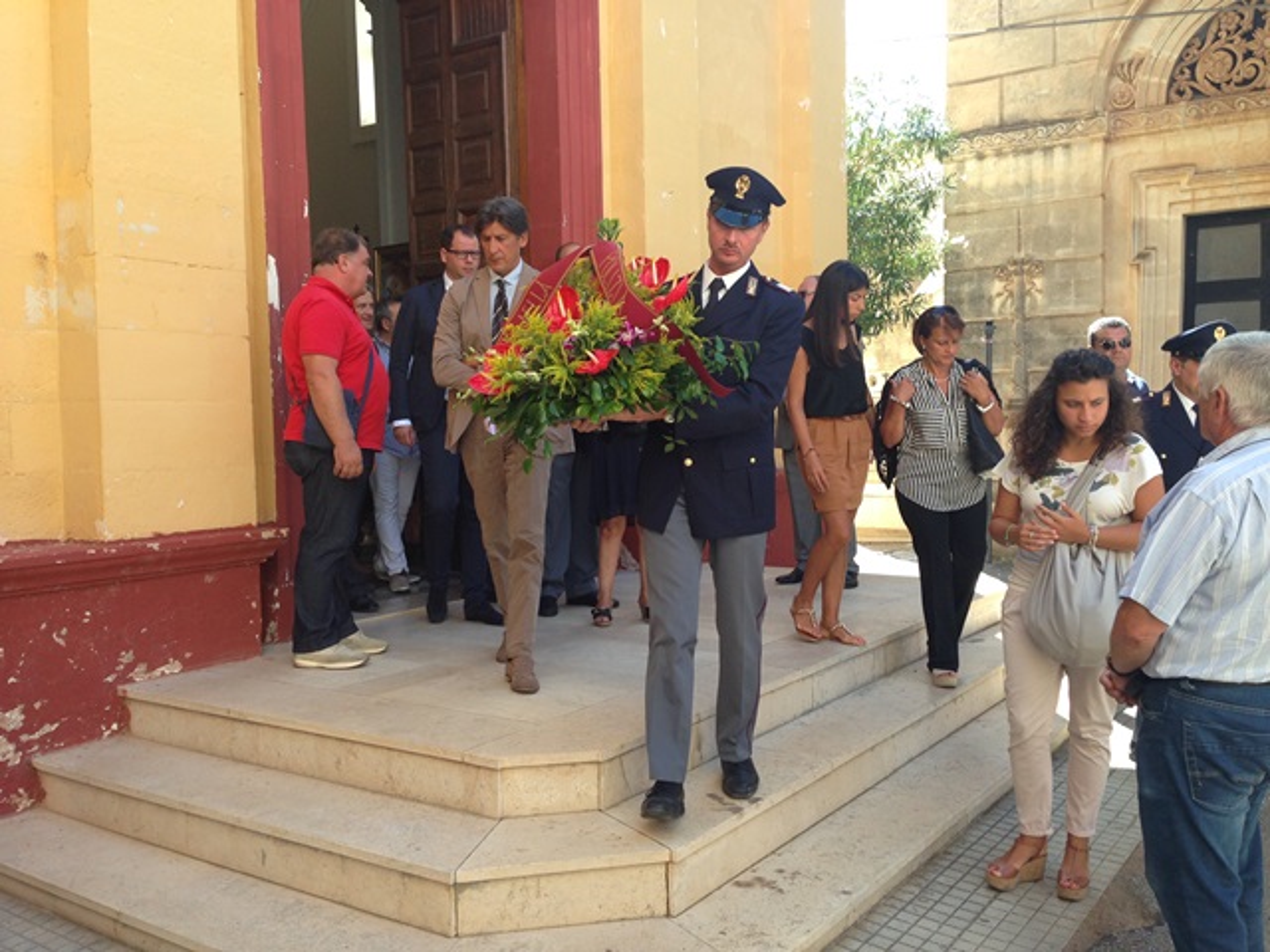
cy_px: 476
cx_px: 635
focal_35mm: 33
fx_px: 1211
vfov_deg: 42.9
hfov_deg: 55.4
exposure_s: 1/176
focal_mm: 4.12
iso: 50
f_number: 2.4
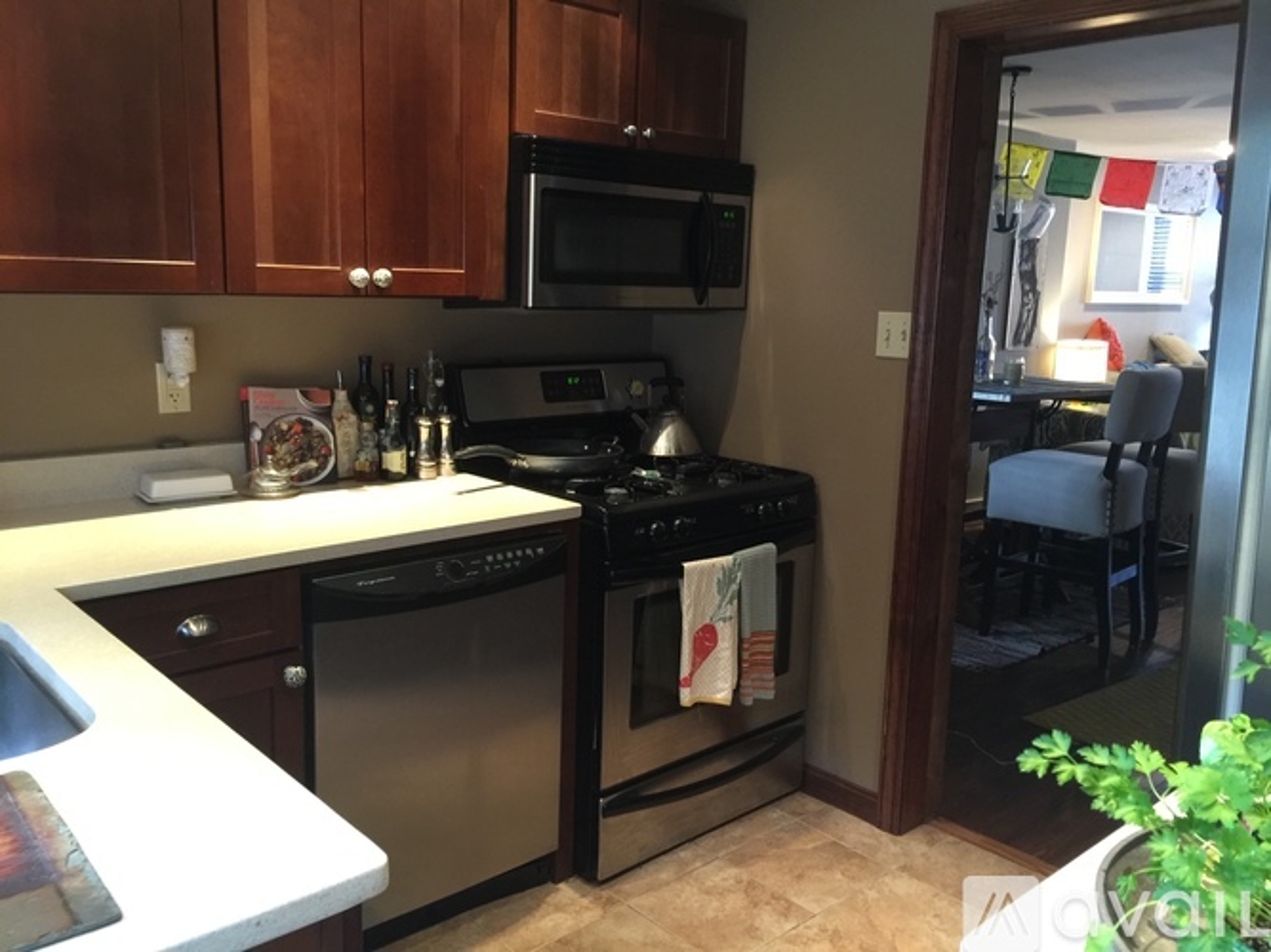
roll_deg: -1.8
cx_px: 636
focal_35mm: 29
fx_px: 1065
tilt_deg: -10.0
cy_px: 476
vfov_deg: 48.2
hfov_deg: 61.7
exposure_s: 1/10
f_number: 2.2
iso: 125
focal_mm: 4.15
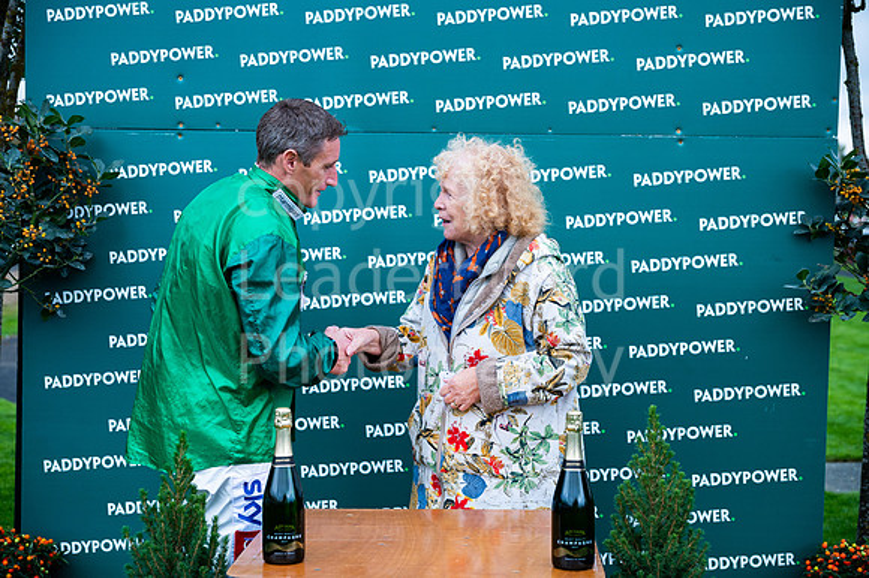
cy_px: 289
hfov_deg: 35.1
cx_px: 434
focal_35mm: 57
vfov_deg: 23.8
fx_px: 1375
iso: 500
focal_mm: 57
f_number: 4
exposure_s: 1/1000
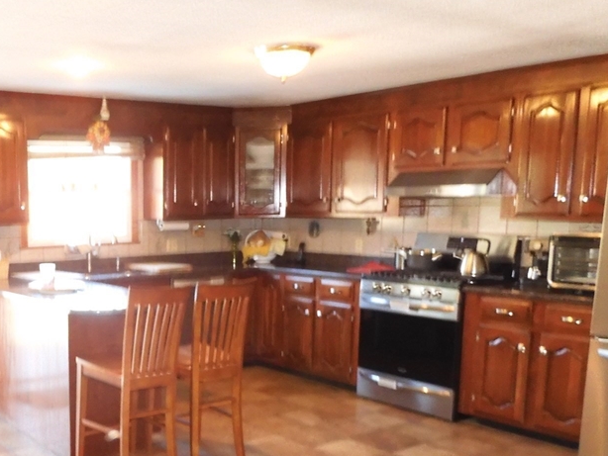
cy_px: 319
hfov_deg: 44.1
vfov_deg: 35.5
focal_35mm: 40
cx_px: 106
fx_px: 703
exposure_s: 1/30
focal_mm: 4.3
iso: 900
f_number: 3.4
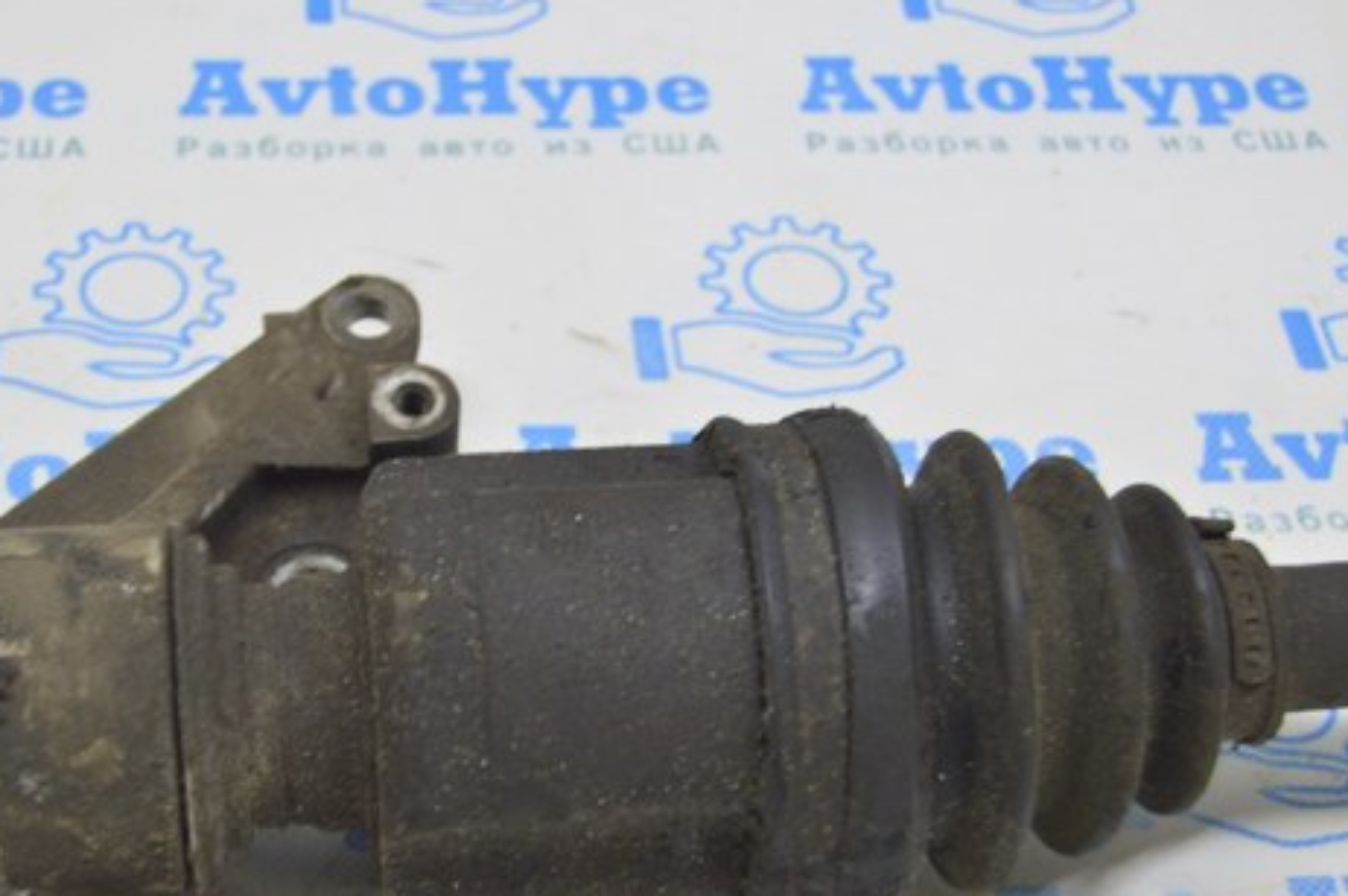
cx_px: 505
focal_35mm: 79
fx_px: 2955
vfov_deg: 17.2
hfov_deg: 25.6
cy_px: 562
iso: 400
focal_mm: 38
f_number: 5.6
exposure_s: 1/20
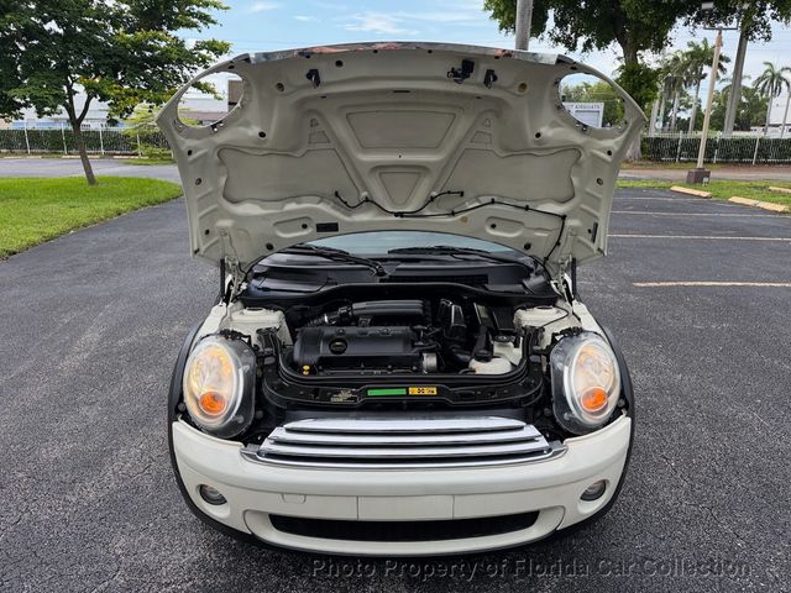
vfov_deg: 56.8
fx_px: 548
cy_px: 296
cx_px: 396
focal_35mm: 24
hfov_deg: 71.6
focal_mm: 6.76
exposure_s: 1/1211
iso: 100
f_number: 1.78
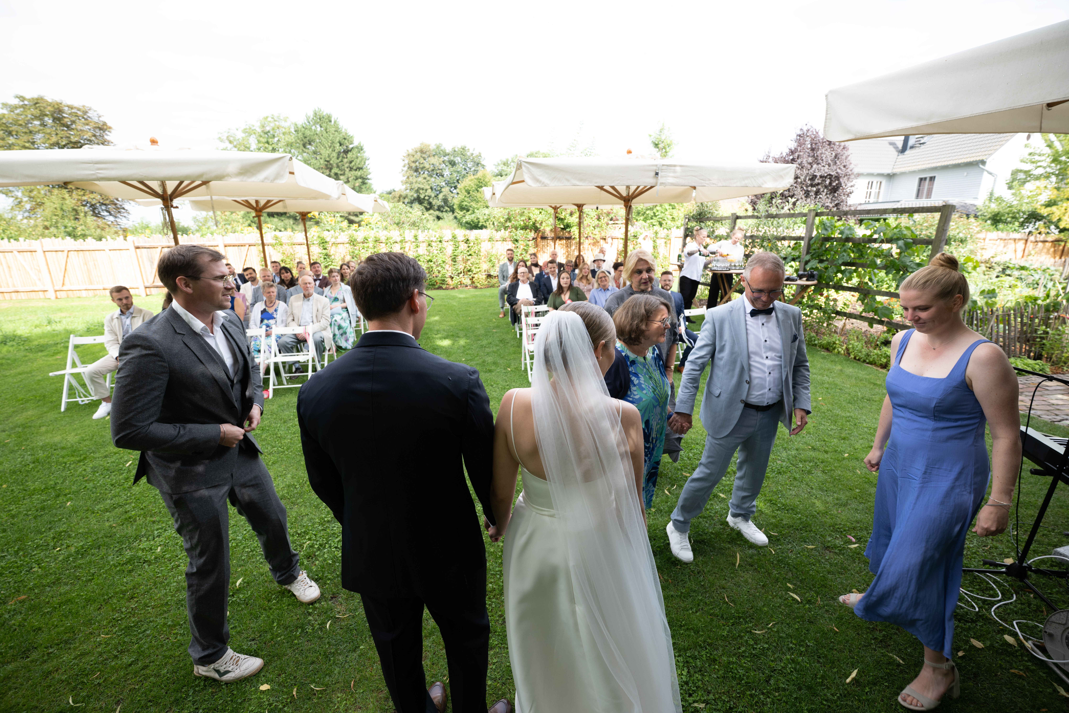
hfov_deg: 104.3
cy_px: 356
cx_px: 534
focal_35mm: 14
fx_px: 416
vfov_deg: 81.2
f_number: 4
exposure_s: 1/200
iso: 200
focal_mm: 14
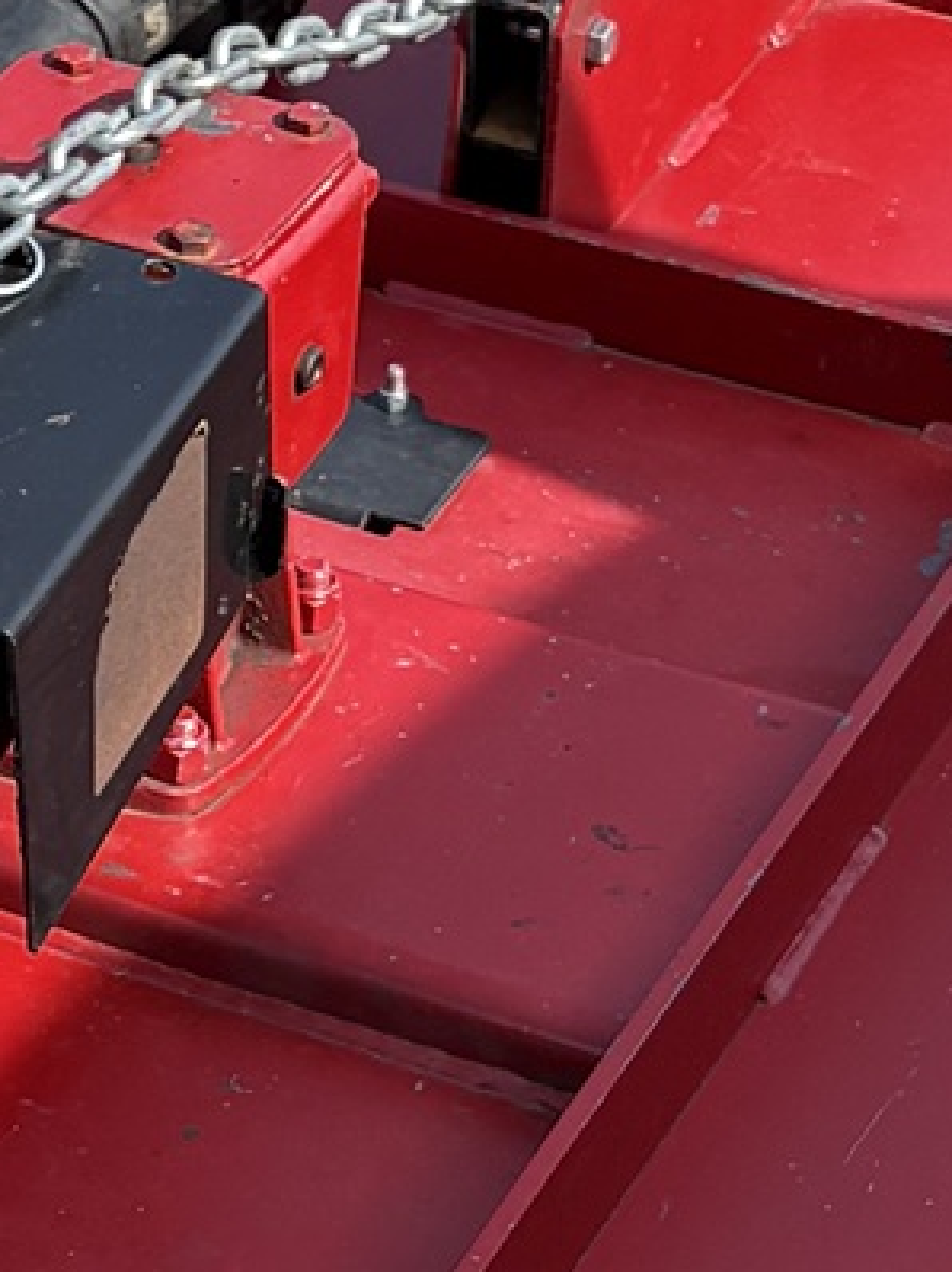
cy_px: 1075
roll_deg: -2.6
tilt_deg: -33.3
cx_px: -313
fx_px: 5616
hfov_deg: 9.5
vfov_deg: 12.8
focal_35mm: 153
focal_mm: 5.96
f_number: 1.6
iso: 50
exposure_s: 1/1587
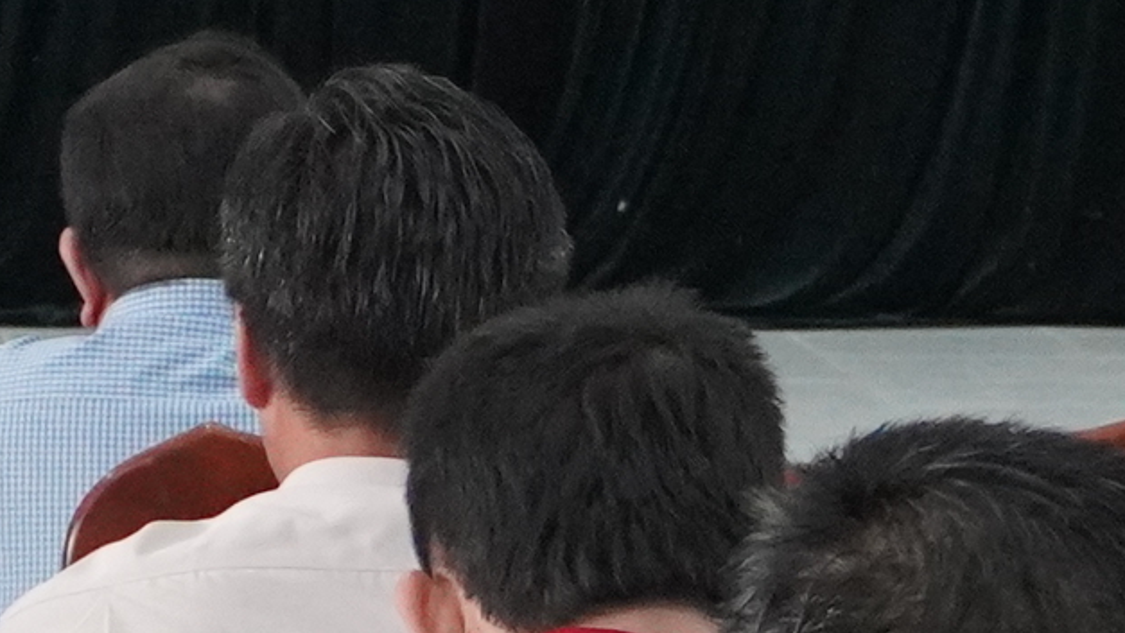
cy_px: -438
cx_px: 314
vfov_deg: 3.8
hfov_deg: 6.8
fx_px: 9518
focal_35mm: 319
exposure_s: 1/160
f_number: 5
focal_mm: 30
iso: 3200
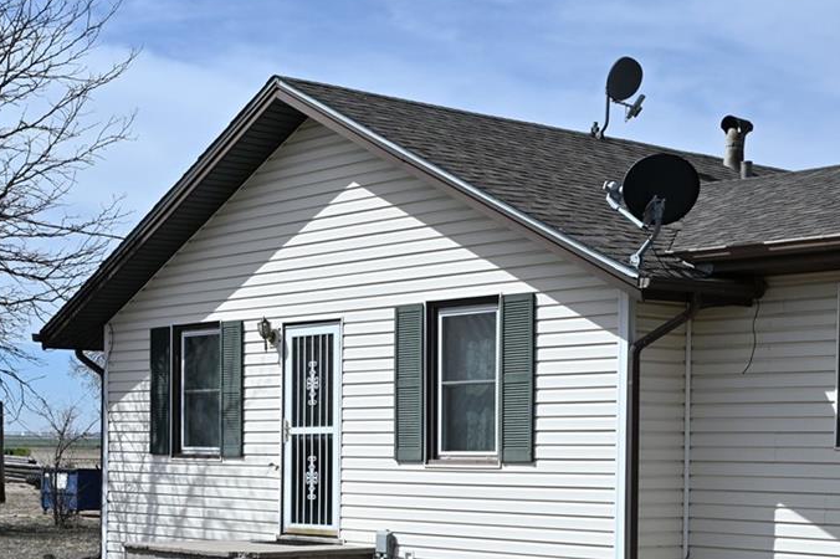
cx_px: 188
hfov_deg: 28.0
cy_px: 506
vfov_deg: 18.8
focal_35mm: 71
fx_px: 1656
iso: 100
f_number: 8
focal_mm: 20
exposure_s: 1/500
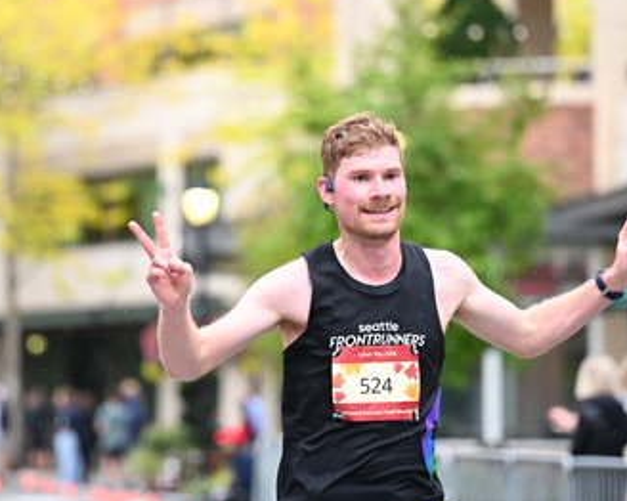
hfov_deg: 9.8
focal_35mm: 197
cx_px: 268
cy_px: 202
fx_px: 3654
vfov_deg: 7.8
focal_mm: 125
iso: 1250
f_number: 2.8
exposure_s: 1/1250
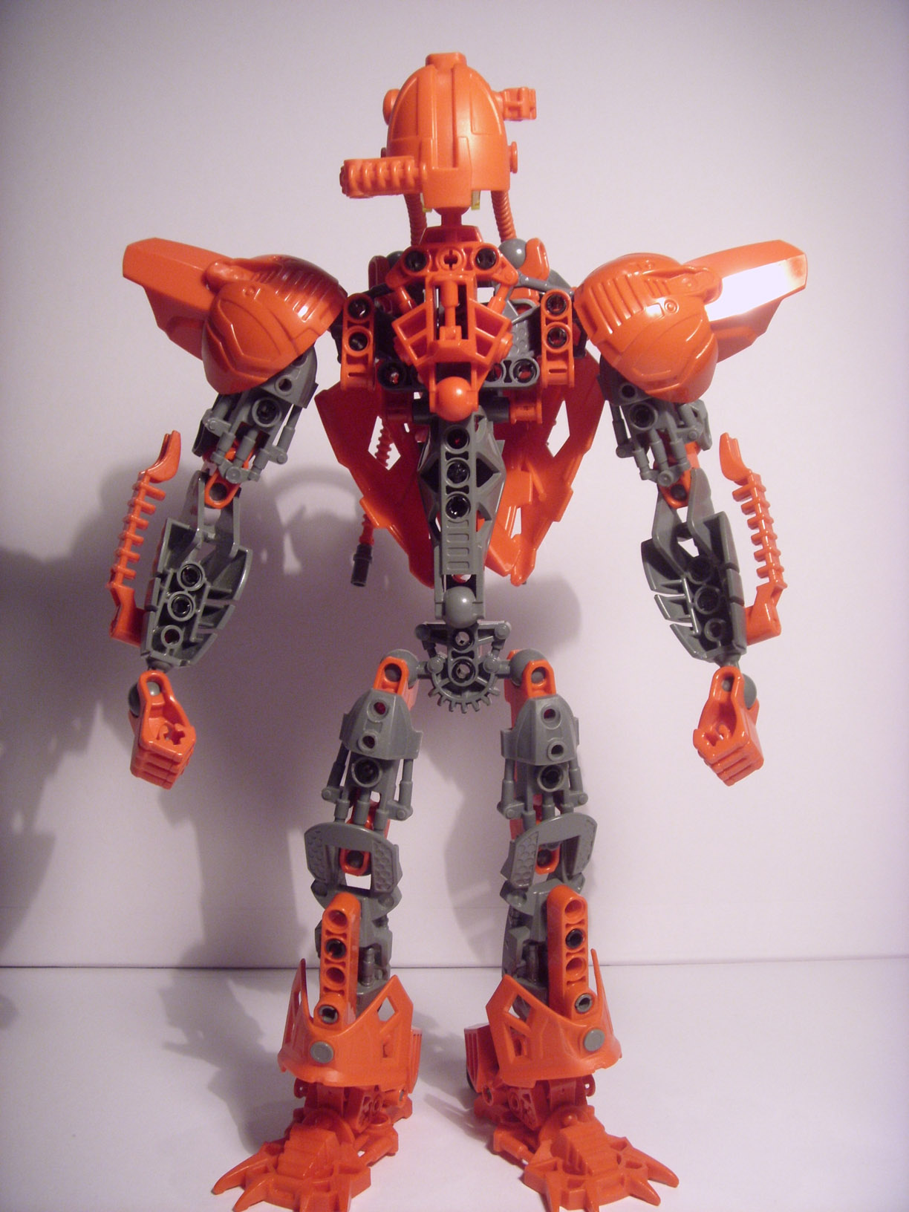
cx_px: 454
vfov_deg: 58.4
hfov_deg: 45.4
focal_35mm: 31
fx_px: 1085
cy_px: 606
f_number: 3.5
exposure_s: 1/15
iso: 300
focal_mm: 6.3
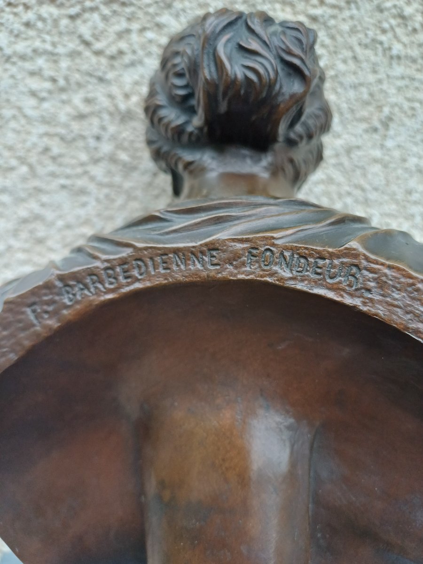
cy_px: 282
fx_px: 407
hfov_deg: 54.9
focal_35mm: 25
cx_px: 212
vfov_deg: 69.4
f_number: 1.8
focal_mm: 4.65
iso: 160
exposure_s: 1/50
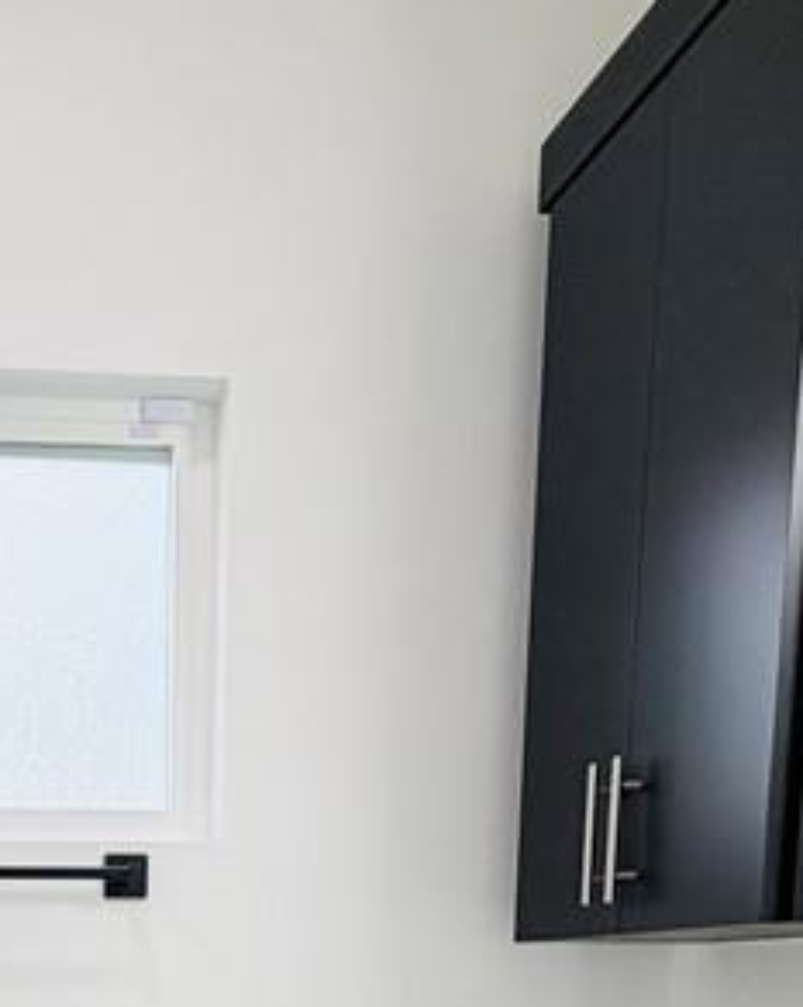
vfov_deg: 32.4
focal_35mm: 48
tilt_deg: -8.3
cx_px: 41
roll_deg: +0.2
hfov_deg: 29.7
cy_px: 1197
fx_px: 1428
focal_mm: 2.22
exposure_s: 1/121
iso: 80
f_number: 2.2
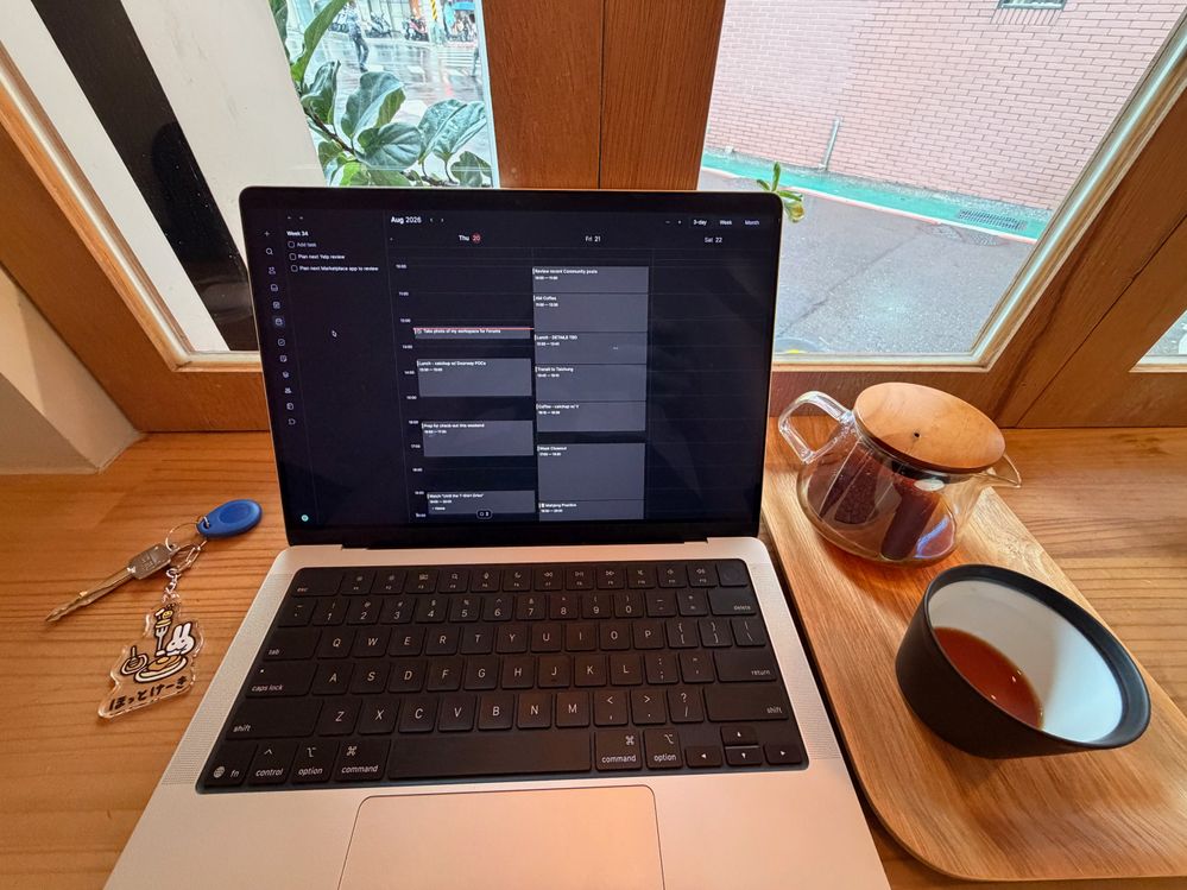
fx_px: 480
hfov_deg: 102.1
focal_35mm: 14
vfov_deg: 85.7
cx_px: 594
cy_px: 445
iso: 500
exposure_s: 1/60
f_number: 2.2
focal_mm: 2.22
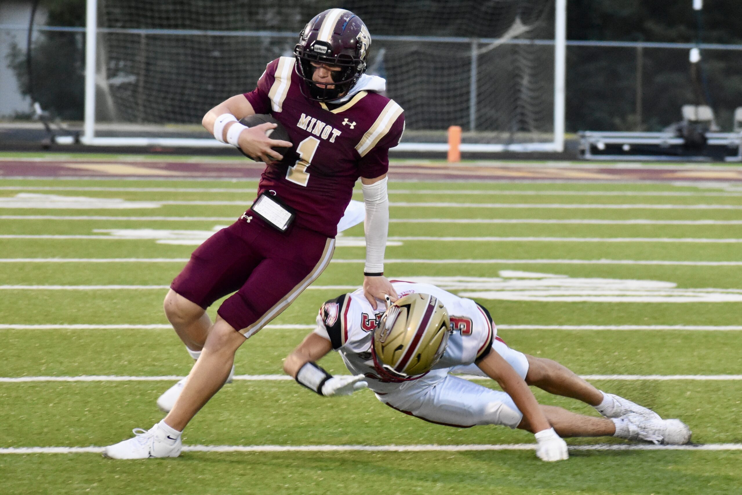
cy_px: 248
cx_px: 371
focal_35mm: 188
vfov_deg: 7.3
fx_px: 3865
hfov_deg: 11.0
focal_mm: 125
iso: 3200
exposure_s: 1/400
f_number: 4.8
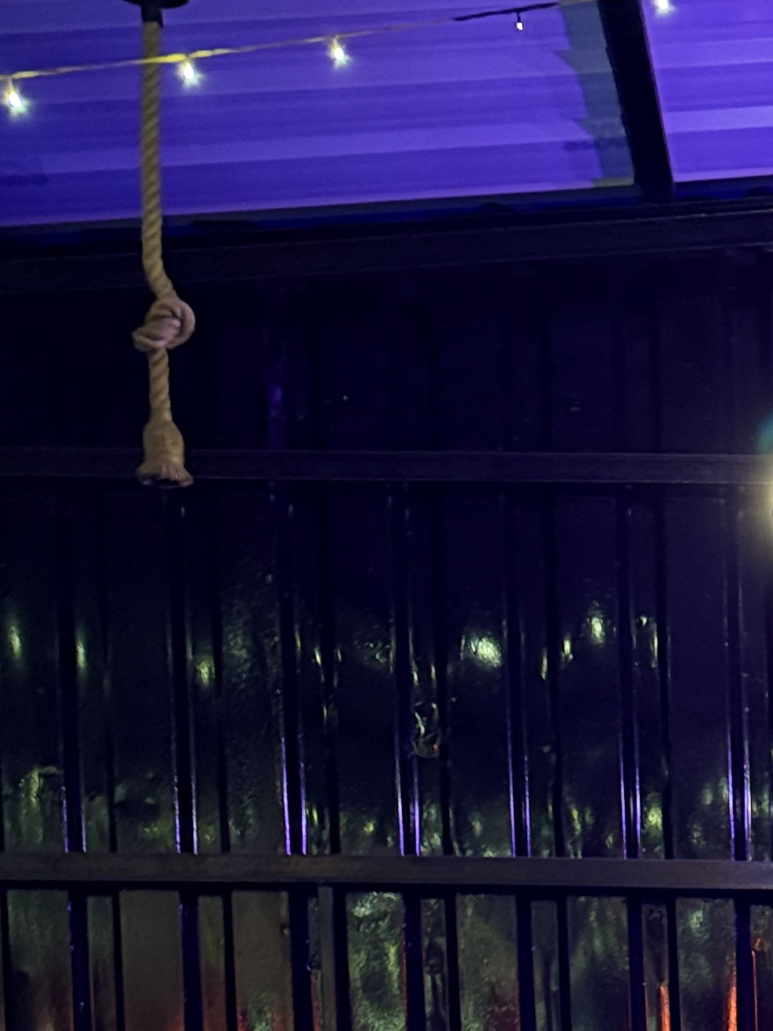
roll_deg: -0.1
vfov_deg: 22.6
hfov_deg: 18.1
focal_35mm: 74
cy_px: 1452
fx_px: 2203
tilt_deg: -6.4
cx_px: 1102
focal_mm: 6.76
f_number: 1.78
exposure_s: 1/25
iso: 1250
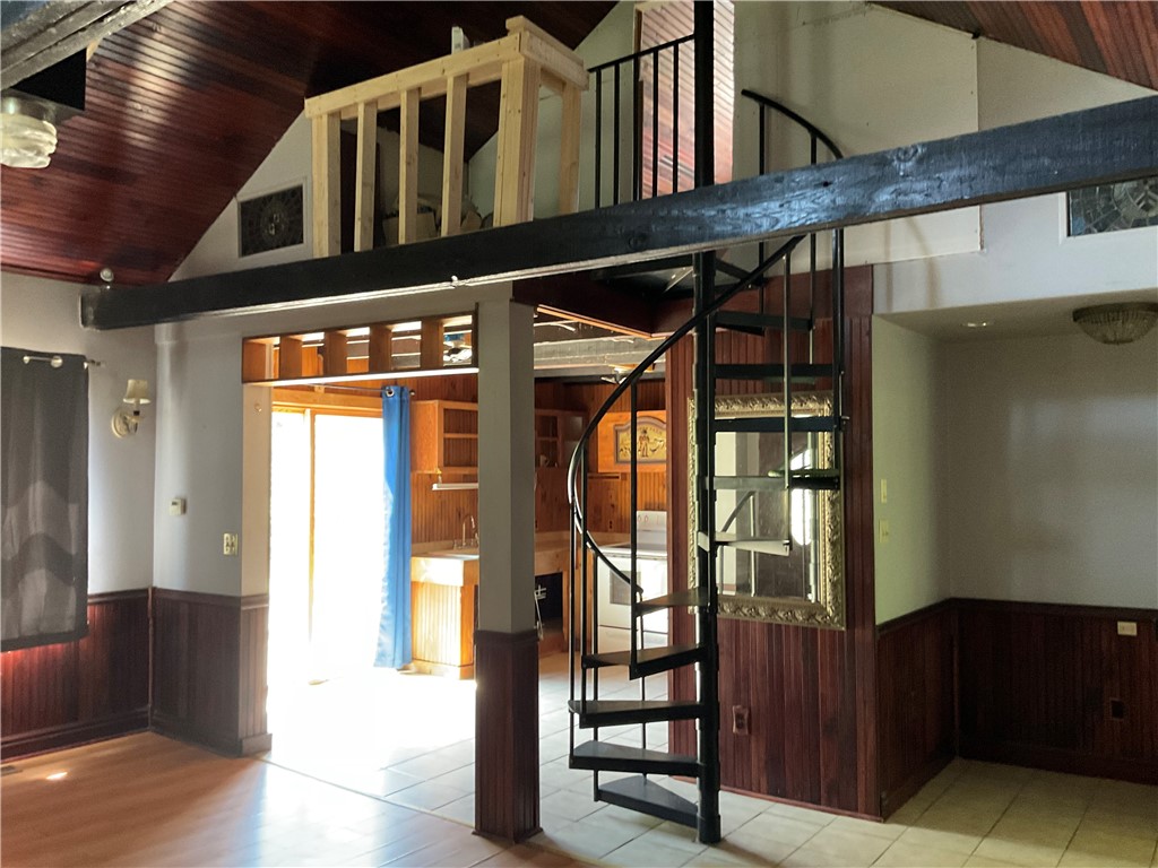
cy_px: 434
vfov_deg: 48.2
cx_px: 579
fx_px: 970
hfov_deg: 61.7
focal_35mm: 29
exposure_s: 1/40
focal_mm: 3
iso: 250
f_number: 1.8
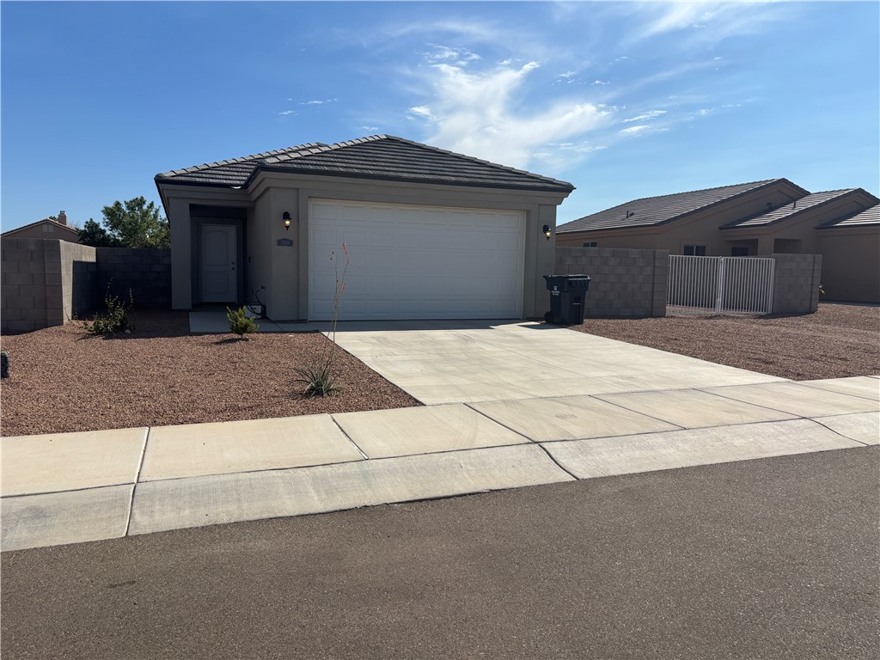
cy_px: 330
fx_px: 661
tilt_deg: -5.9
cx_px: 440
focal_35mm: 26
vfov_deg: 53.1
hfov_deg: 67.3
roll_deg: -0.1
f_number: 1.6
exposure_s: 1/5952
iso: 50
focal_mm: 5.96
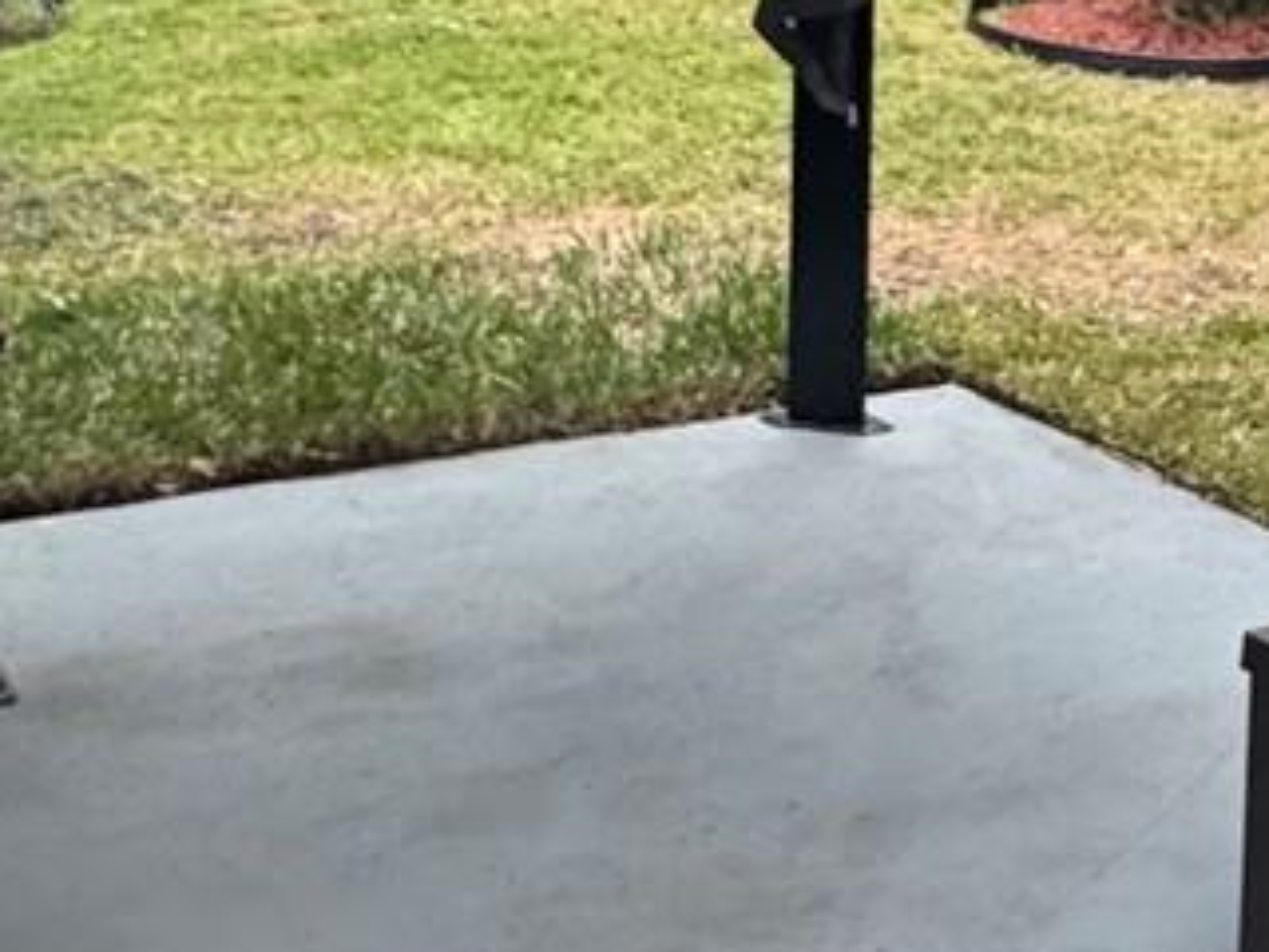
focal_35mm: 70
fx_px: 2566
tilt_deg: -10.9
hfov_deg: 27.3
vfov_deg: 20.6
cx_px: 1003
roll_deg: -1.8
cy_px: 91
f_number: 2.2
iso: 320
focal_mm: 2.22
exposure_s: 1/60
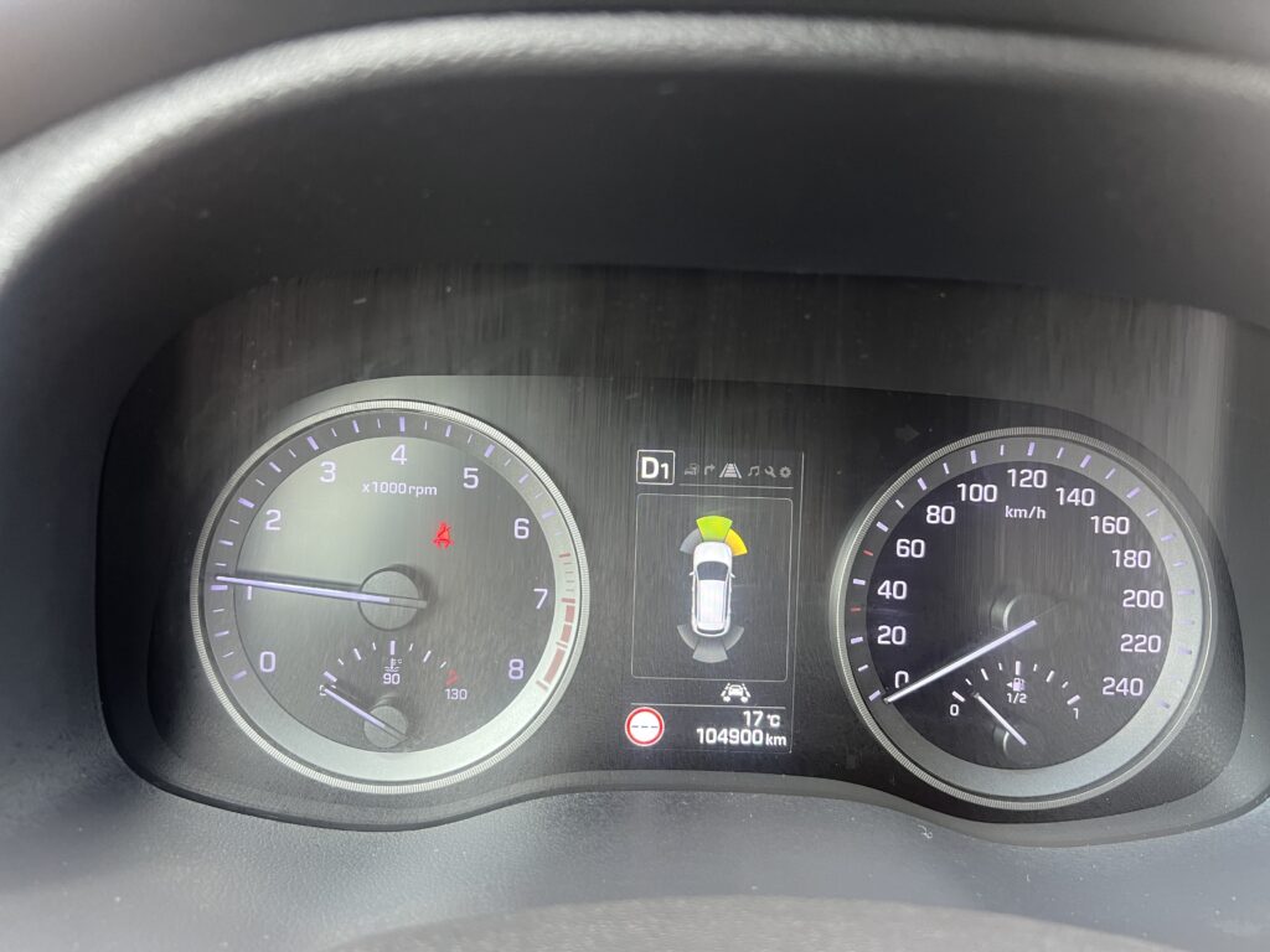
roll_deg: -3.3
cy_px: 476
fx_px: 954
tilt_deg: -19.7
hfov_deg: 67.3
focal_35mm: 26
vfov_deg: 53.1
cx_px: 635
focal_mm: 5.7
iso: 125
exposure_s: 1/74
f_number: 1.5
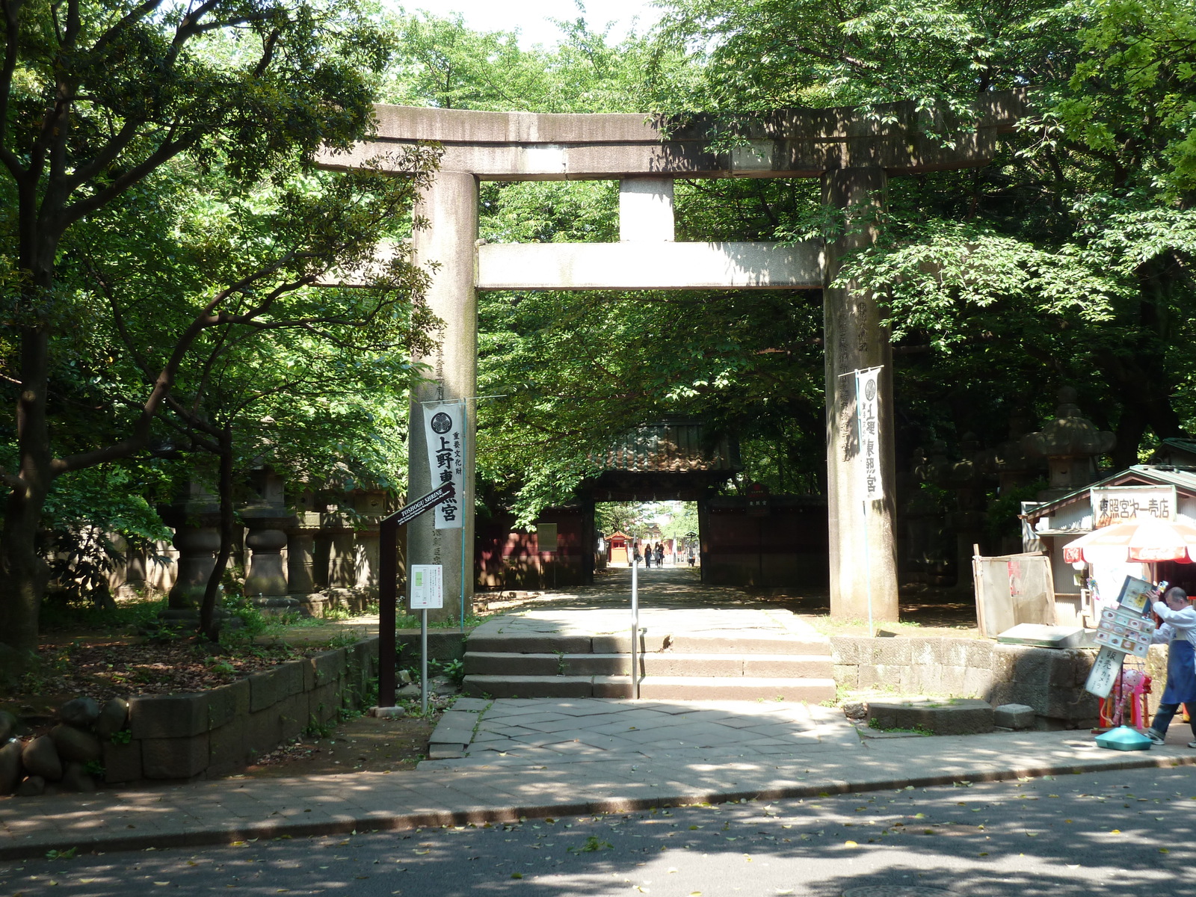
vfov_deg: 28.0
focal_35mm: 52
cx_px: 598
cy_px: 448
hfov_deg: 36.8
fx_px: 1797
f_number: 3.8
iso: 80
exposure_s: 1/80
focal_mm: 8.5
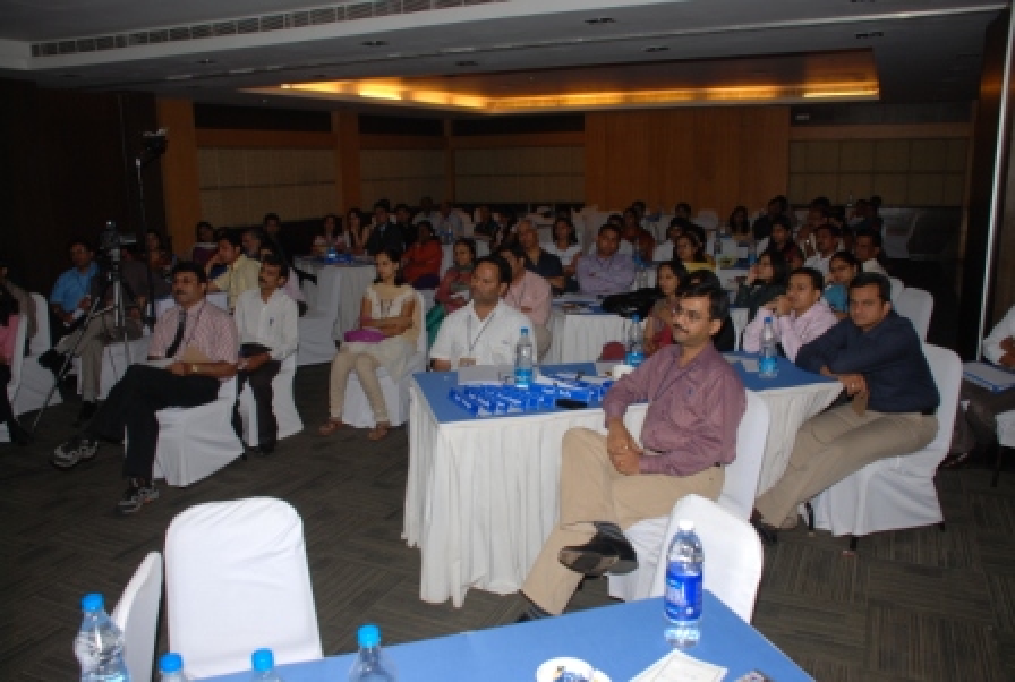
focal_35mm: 30
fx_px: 848
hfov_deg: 61.8
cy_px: 341
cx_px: 508
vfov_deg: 43.8
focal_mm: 20
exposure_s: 1/60
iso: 200
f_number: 4
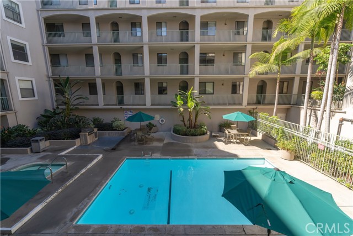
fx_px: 137
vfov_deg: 81.2
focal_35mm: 14
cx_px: 176
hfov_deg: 104.2
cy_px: 118
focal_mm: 14
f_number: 8
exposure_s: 1/800
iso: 800
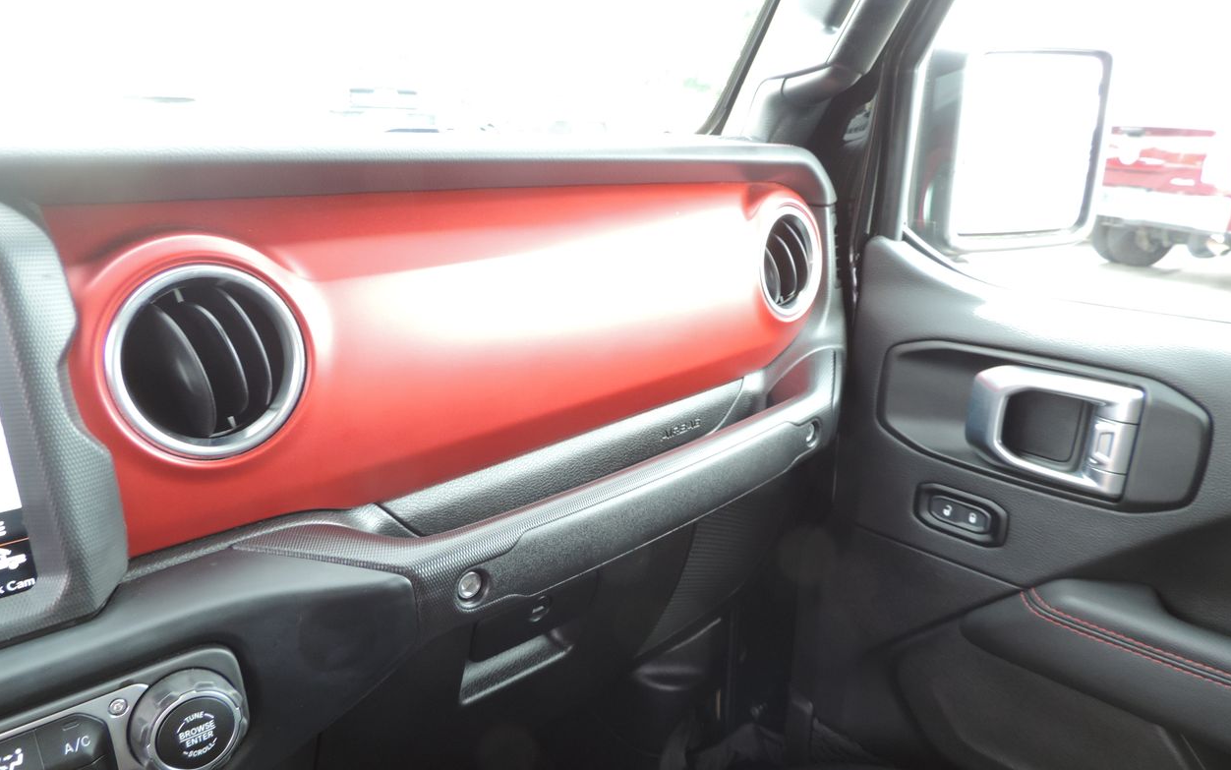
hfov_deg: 70.4
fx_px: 872
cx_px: 611
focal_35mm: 26
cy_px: 424
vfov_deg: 47.5
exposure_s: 1/30
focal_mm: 4.3
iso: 160
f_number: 3
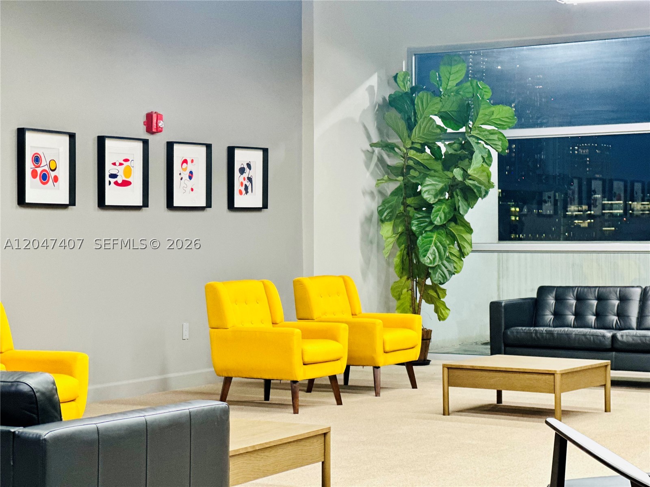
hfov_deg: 25.3
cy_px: 244
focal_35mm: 77
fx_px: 1446
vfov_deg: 19.1
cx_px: 325
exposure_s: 1/24
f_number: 2.8
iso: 400
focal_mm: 9
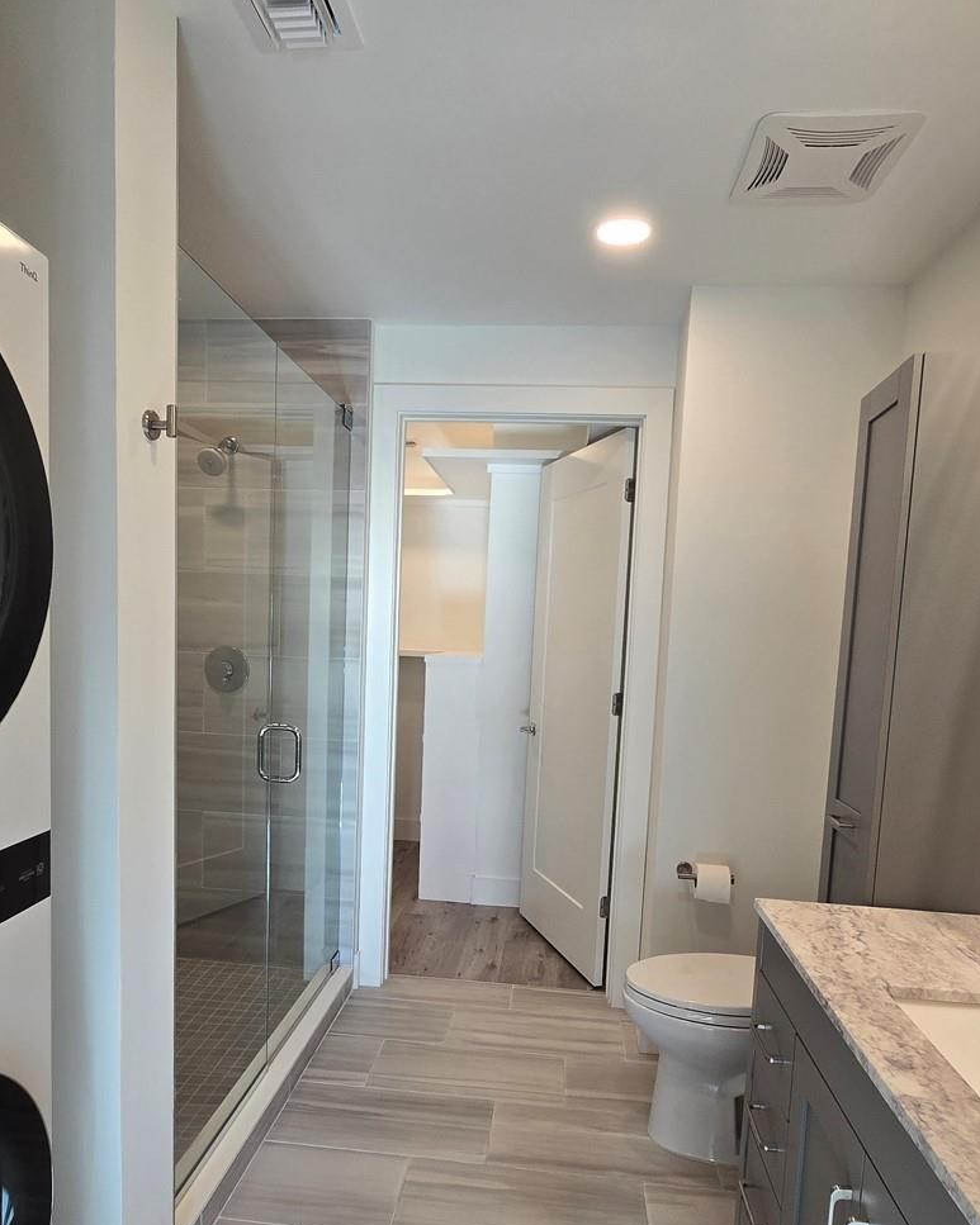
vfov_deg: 77.0
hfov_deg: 65.5
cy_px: 716
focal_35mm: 21
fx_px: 762
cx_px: 465
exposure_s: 1/120
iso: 80
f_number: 2.2
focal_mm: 2.2
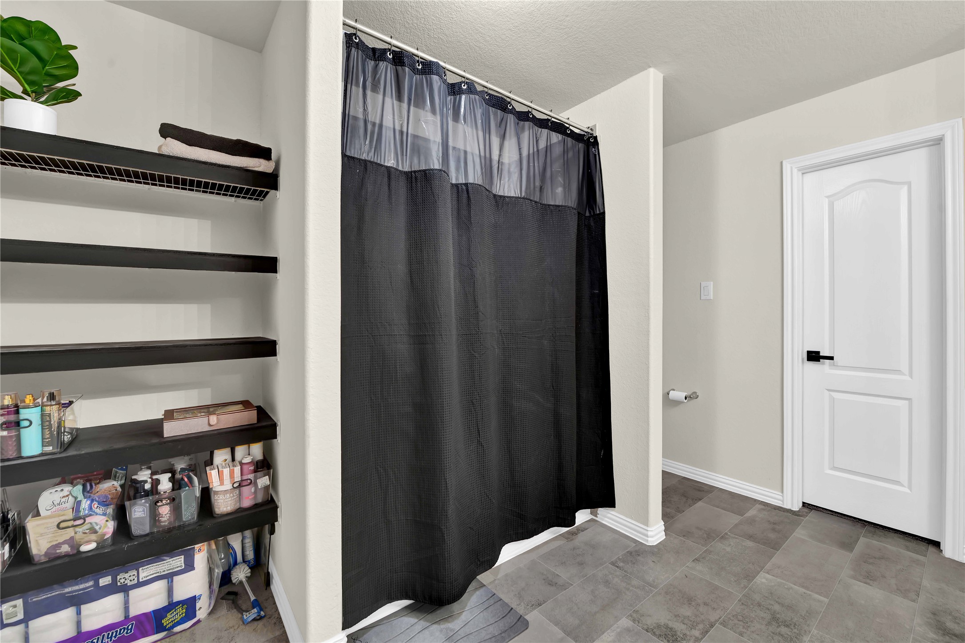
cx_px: 482
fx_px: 375
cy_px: 322
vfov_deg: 81.2
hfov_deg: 104.3
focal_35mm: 14
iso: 100
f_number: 8
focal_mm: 14
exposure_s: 1/1.67
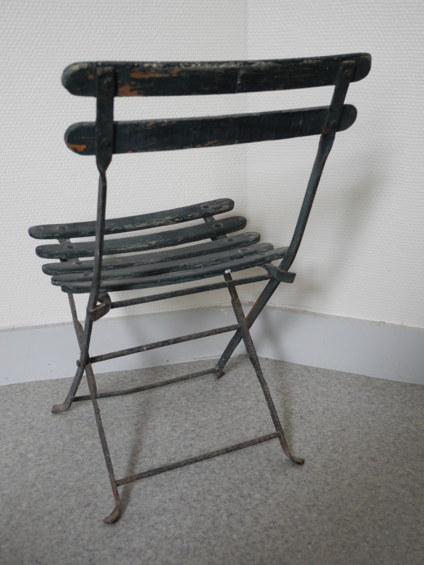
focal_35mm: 41
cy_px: 282
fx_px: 670
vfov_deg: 45.8
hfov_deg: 35.1
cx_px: 212
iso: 400
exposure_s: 1/19.4
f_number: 3.2
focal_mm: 8.8
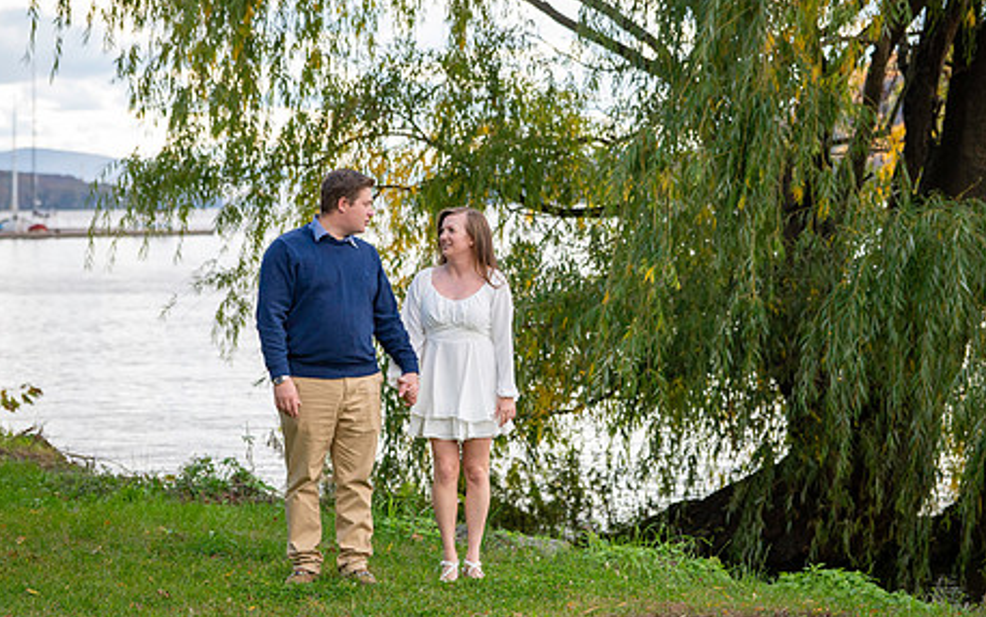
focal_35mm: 118
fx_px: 3172
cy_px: 233
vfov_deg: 11.1
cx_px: 462
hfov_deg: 17.7
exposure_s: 1/3200
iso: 1250
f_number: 4.5
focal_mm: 90
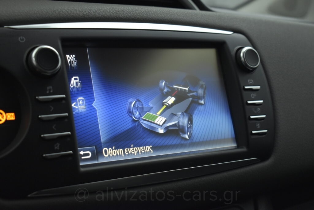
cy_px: 105
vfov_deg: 22.7
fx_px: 524
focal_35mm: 60
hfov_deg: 33.4
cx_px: 157
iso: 1600
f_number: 5
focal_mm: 40
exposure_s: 1/125
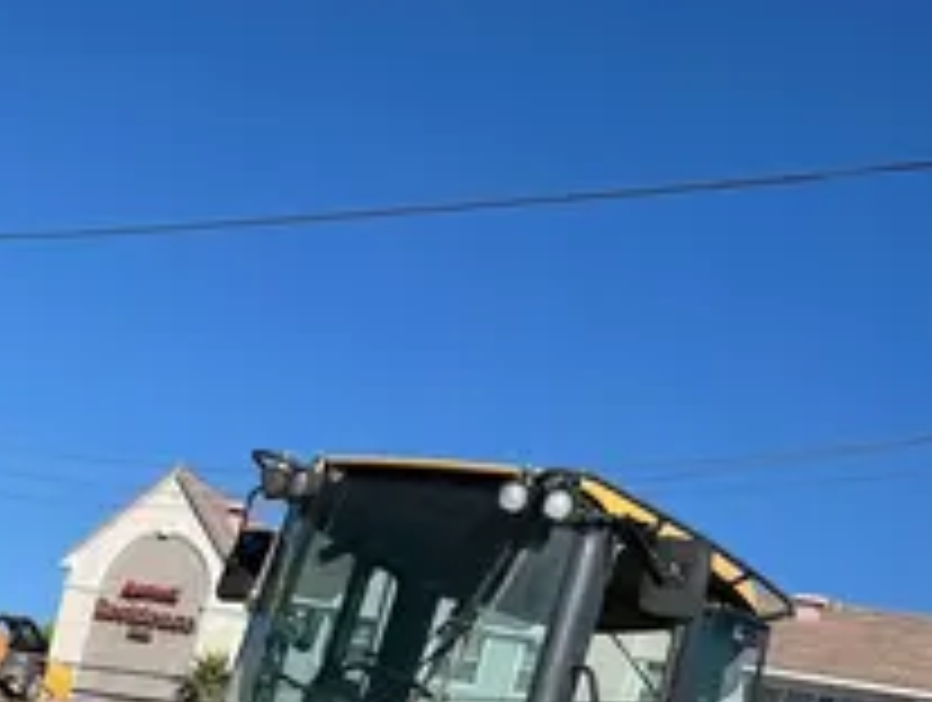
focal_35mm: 69
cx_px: 77
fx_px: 1861
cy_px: 911
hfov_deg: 27.0
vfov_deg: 19.7
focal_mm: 4.2
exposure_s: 1/6897
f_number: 1.6
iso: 50
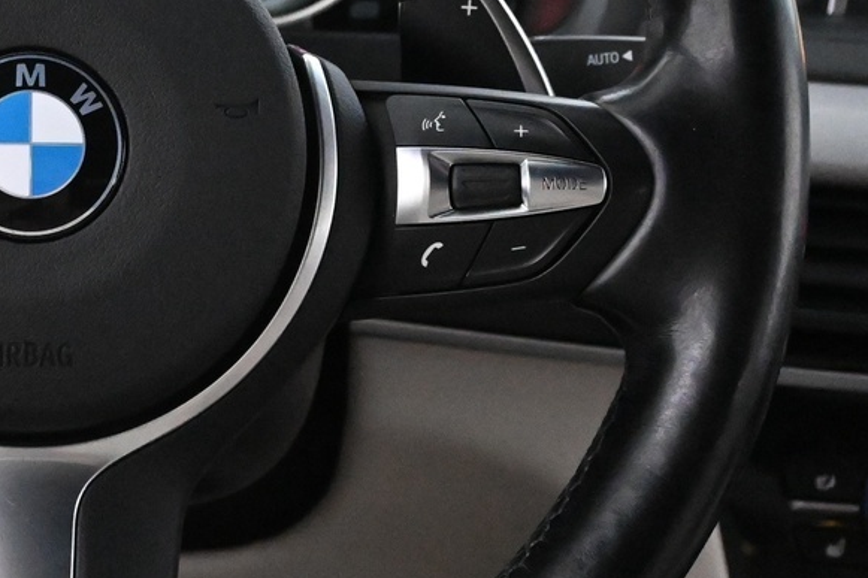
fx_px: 2217
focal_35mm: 92
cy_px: 137
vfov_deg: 14.8
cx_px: 36
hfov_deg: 21.5
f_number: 4
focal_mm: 22
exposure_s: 1/40
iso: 9000
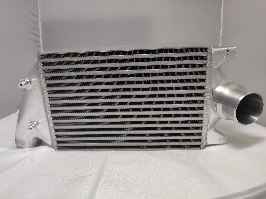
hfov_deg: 69.4
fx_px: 192
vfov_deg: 54.9
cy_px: 100
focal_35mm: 25
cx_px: 133
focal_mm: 4.25
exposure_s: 1/50
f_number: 1.7
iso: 160
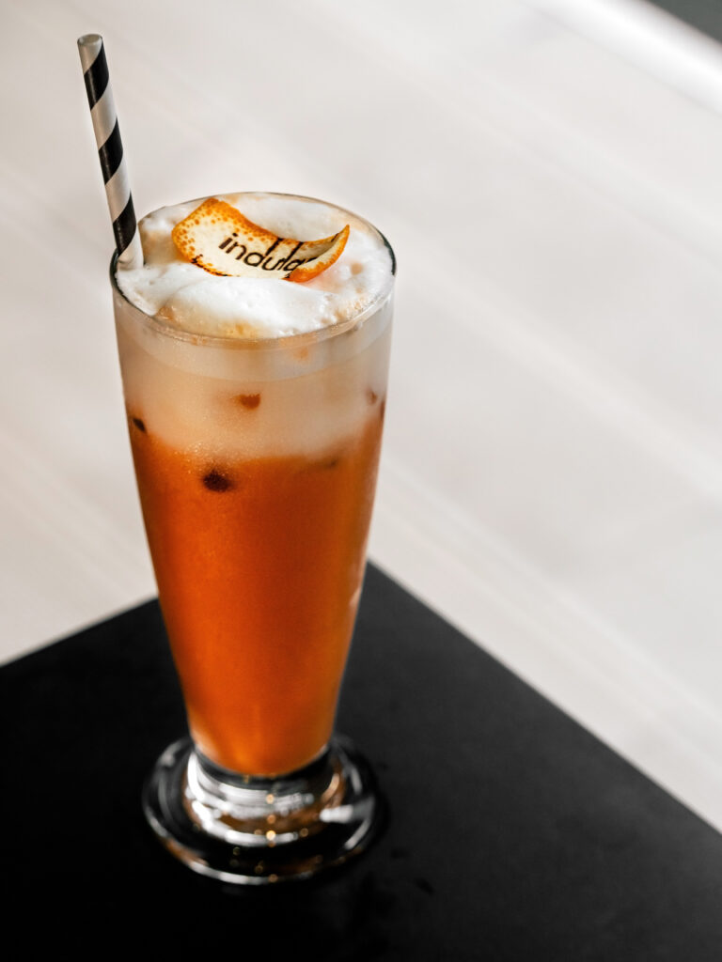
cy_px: 481
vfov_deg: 16.4
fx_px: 3337
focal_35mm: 120
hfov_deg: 12.3
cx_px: 361
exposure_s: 1/250
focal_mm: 60
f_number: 4
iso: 400
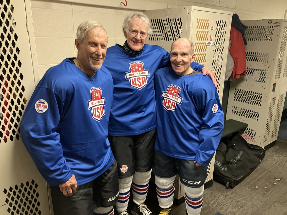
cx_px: 144
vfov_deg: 49.7
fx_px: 232
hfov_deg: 63.4
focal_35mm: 28
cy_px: 108
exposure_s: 1/41
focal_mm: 3.99
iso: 125
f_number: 1.8
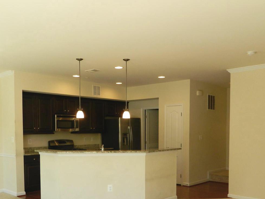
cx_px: 126
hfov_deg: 50.1
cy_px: 147
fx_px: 283
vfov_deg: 37.8
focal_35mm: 37
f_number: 3.1
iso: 80
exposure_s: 1/50
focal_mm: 4.5
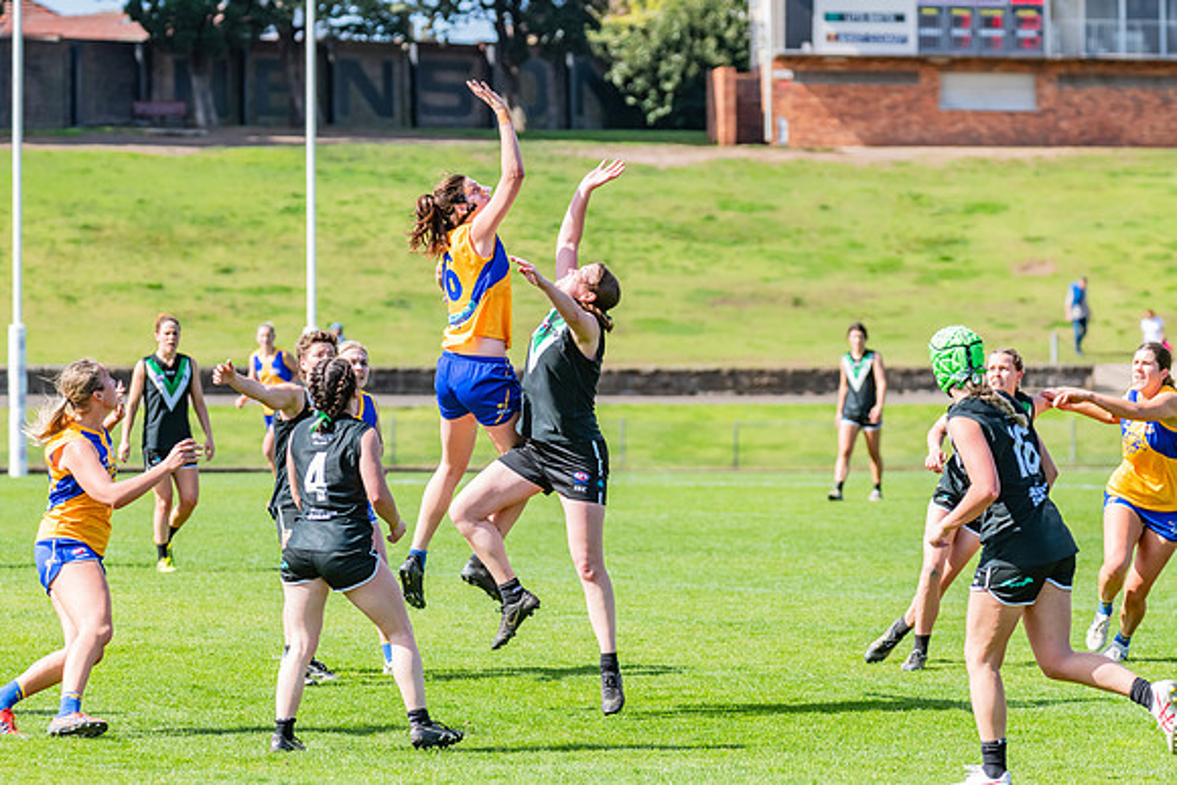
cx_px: 588
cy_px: 392
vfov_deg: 6.4
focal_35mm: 215
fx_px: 7020
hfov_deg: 9.6
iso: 800
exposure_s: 1/1600
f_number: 7.1
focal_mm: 210
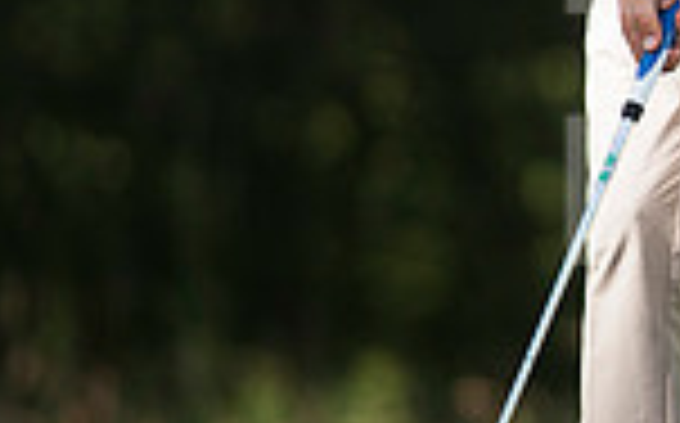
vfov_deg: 1.1
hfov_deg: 1.8
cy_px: -18
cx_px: 1148
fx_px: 21788
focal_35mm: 1177
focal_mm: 300
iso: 200
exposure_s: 1/1000
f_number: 4
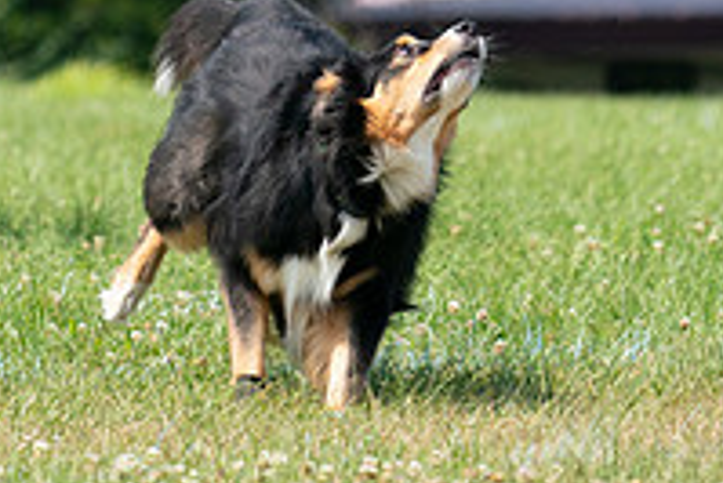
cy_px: -176
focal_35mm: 602
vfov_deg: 2.3
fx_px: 12099
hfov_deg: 3.4
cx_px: 218
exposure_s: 1/4000
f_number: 5.6
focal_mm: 207
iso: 1250
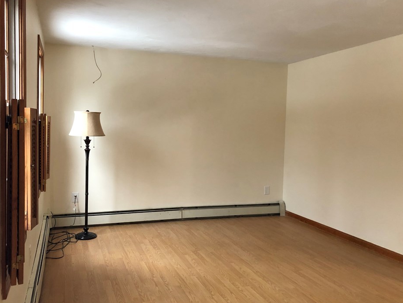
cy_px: 148
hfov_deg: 58.3
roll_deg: -1.4
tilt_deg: -2.2
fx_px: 361
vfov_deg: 45.4
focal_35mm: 31
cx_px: 186
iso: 100
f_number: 1.8
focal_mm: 3.99
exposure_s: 1/11
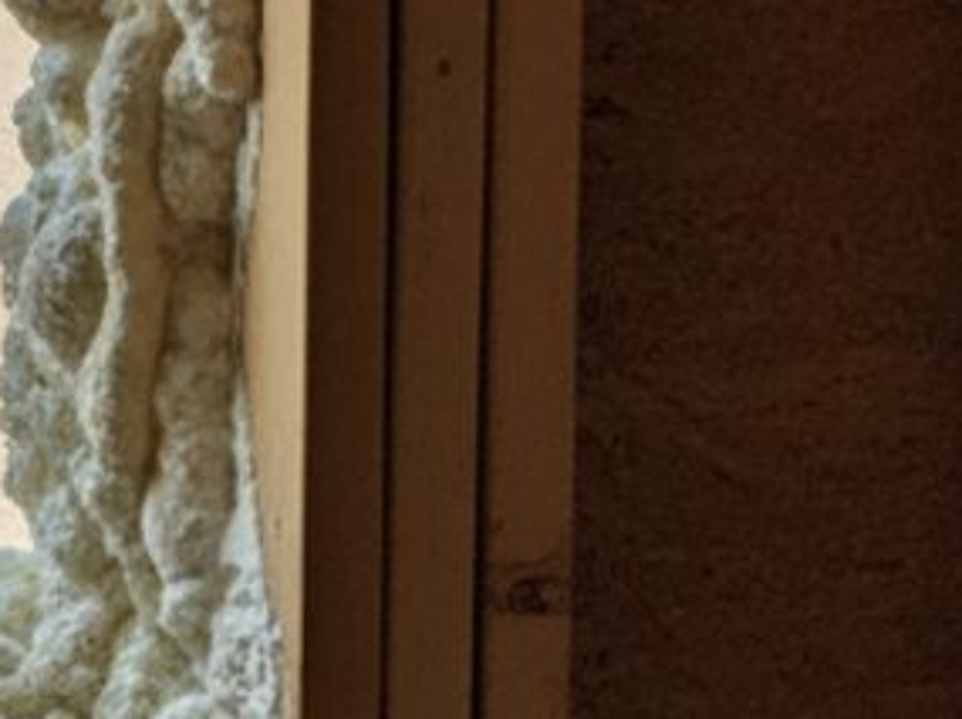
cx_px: -1060
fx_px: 2692
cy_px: -787
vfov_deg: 12.9
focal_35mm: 97
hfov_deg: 15.4
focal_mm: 6.4
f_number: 1.8
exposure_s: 1/798
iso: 1075
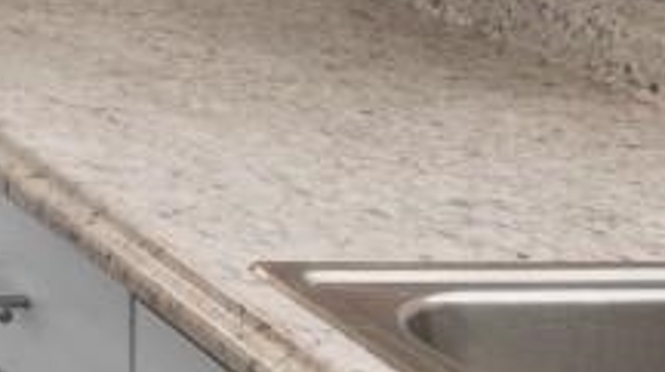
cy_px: -520
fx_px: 2079
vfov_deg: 9.2
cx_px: -831
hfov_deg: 14.0
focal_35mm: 118
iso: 100
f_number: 4.5
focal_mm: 10
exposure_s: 1/13
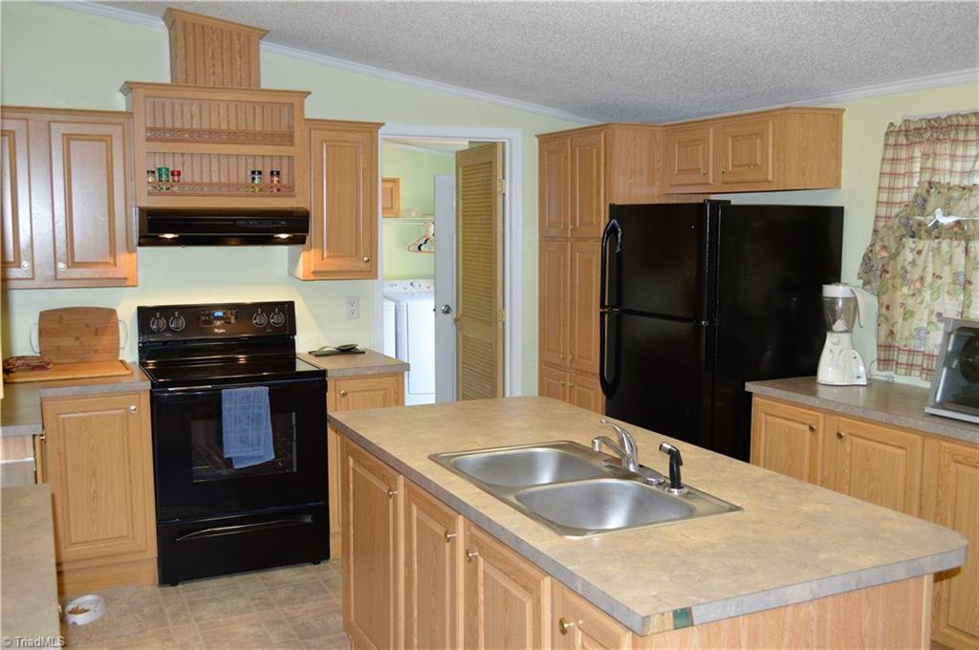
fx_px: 978
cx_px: 490
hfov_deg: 53.2
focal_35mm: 36
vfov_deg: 36.8
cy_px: 325
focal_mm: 24
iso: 1100
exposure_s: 1/60
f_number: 4
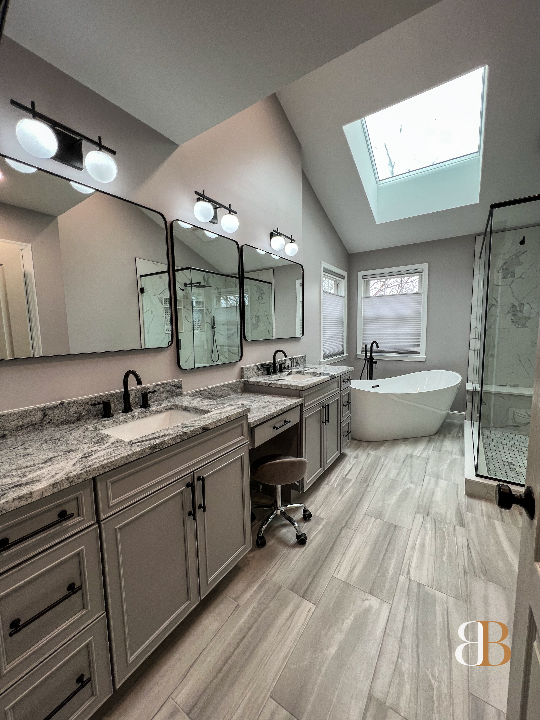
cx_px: 270
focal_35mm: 13
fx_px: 270
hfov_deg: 89.9
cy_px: 360
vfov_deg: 106.2
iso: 50
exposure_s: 1/120
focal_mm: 1.57
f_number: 1.8
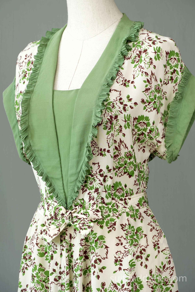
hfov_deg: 11.0
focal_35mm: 124
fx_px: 1011
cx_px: 98
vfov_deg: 16.5
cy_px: 146
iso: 400
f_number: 7.1
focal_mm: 83
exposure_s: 1/40
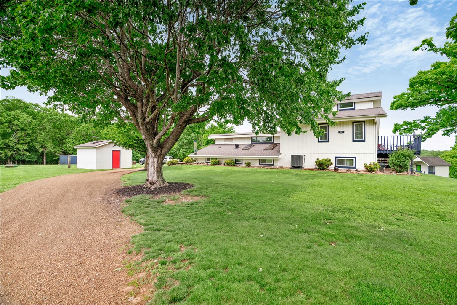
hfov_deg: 96.7
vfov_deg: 73.7
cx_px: 228
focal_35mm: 16
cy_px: 152
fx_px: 203
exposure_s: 1/250
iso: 200
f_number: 6.3
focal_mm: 16
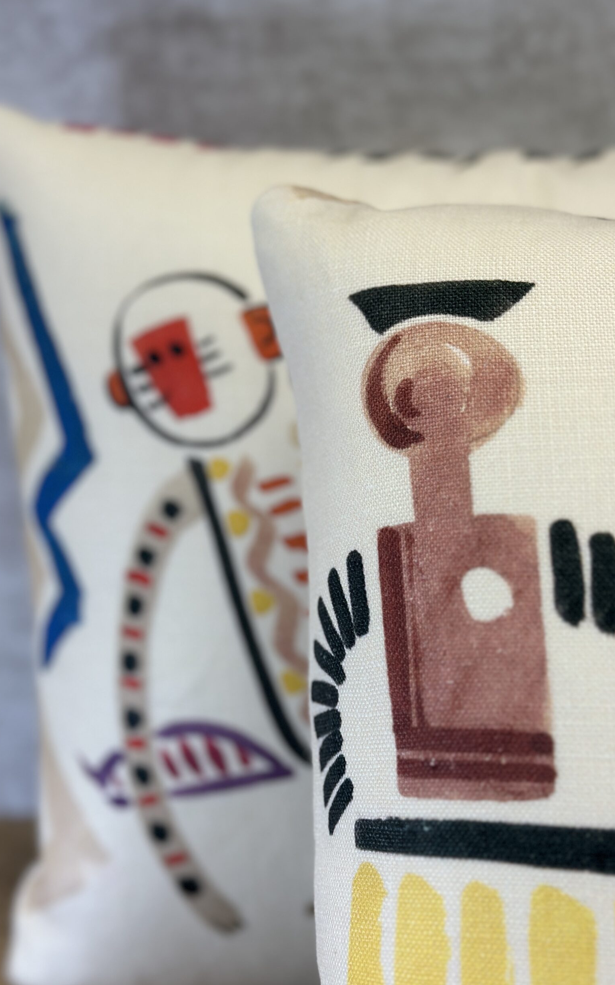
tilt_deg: -18.0
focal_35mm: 53
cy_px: 501
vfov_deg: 38.2
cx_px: 322
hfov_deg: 24.4
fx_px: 1421
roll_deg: +3.0
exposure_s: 1/234
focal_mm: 6.86
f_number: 1.78
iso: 80
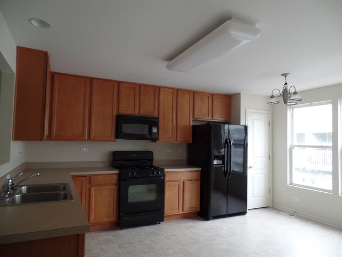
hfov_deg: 73.9
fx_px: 227
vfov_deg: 58.9
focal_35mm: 23
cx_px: 171
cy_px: 128
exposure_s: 1/30
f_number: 2.8
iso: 400
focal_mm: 4.1
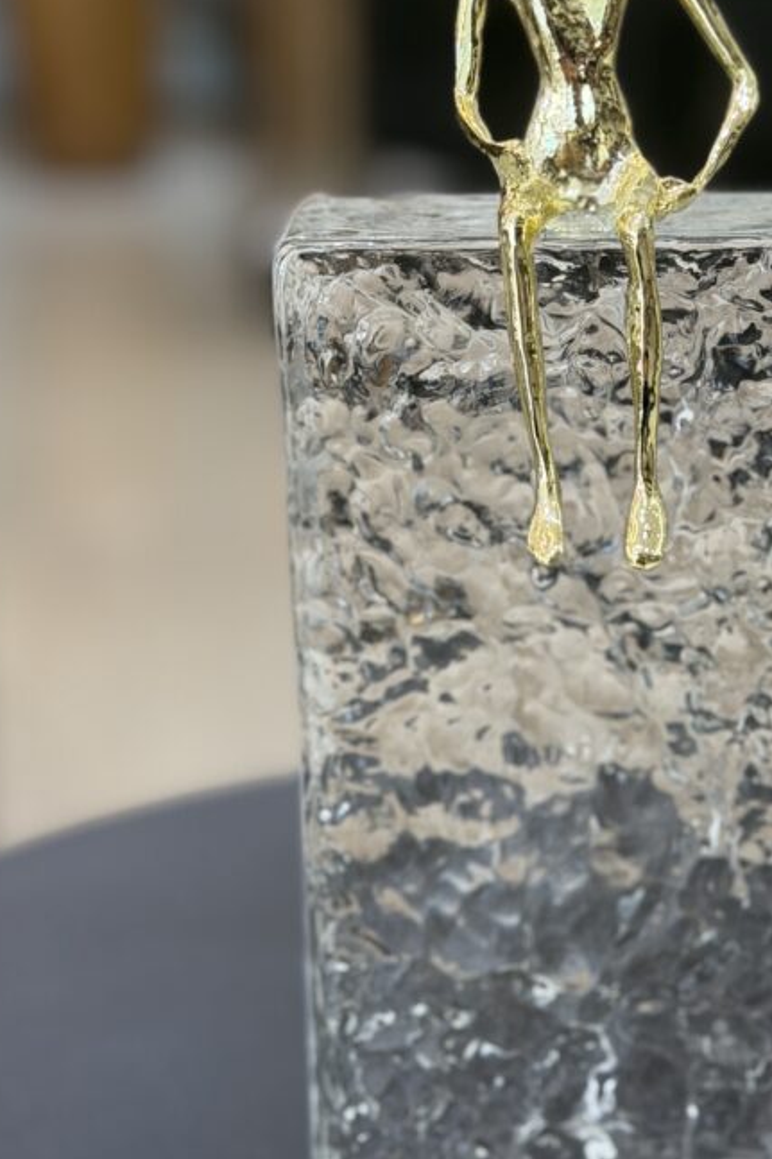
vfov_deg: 25.7
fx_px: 2542
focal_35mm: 79
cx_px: 575
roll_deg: +0.2
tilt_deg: -16.0
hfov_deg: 17.2
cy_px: 503
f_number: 1.78
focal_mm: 6.76
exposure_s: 1/60
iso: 125
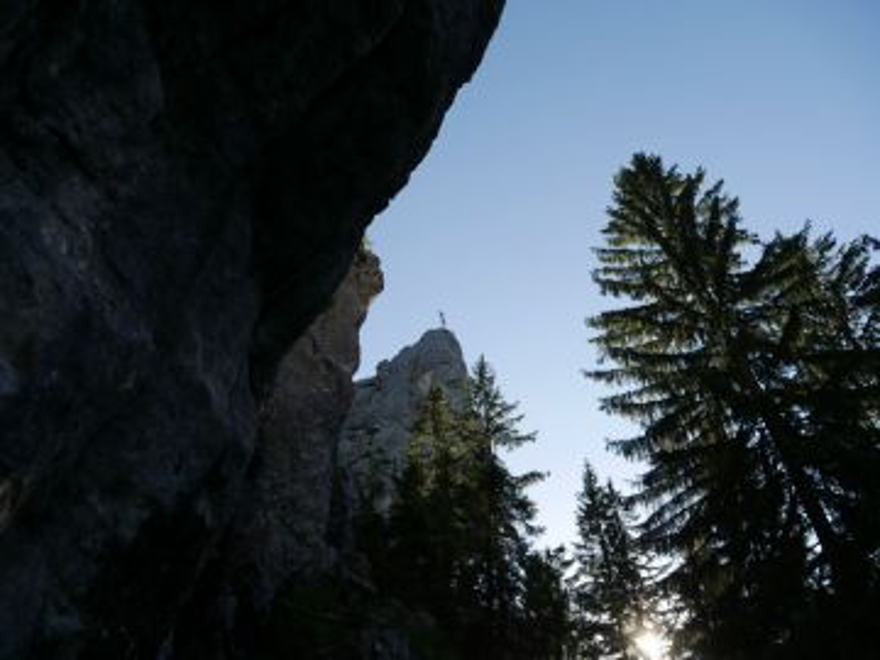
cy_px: 330
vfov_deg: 56.8
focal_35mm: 24
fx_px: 610
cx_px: 440
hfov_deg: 71.6
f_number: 4
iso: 200
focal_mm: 12
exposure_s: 1/800
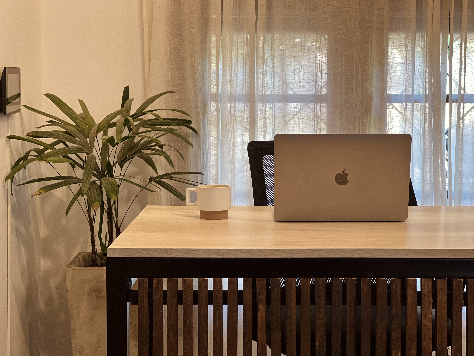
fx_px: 1082
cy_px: 174
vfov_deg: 18.7
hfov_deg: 24.7
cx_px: 240
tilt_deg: -5.0
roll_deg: +0.1
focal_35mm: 79
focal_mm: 9
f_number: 2.8
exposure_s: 1/33
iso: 160
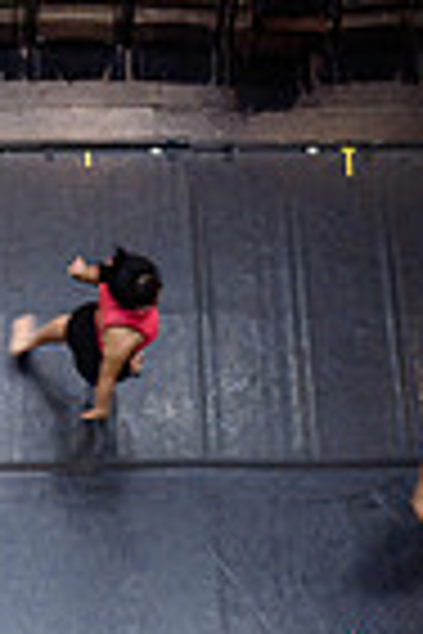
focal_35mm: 99
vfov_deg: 20.2
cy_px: 578
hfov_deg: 13.4
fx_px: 1745
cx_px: -112
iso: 2500
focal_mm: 24
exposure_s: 1/100
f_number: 3.2
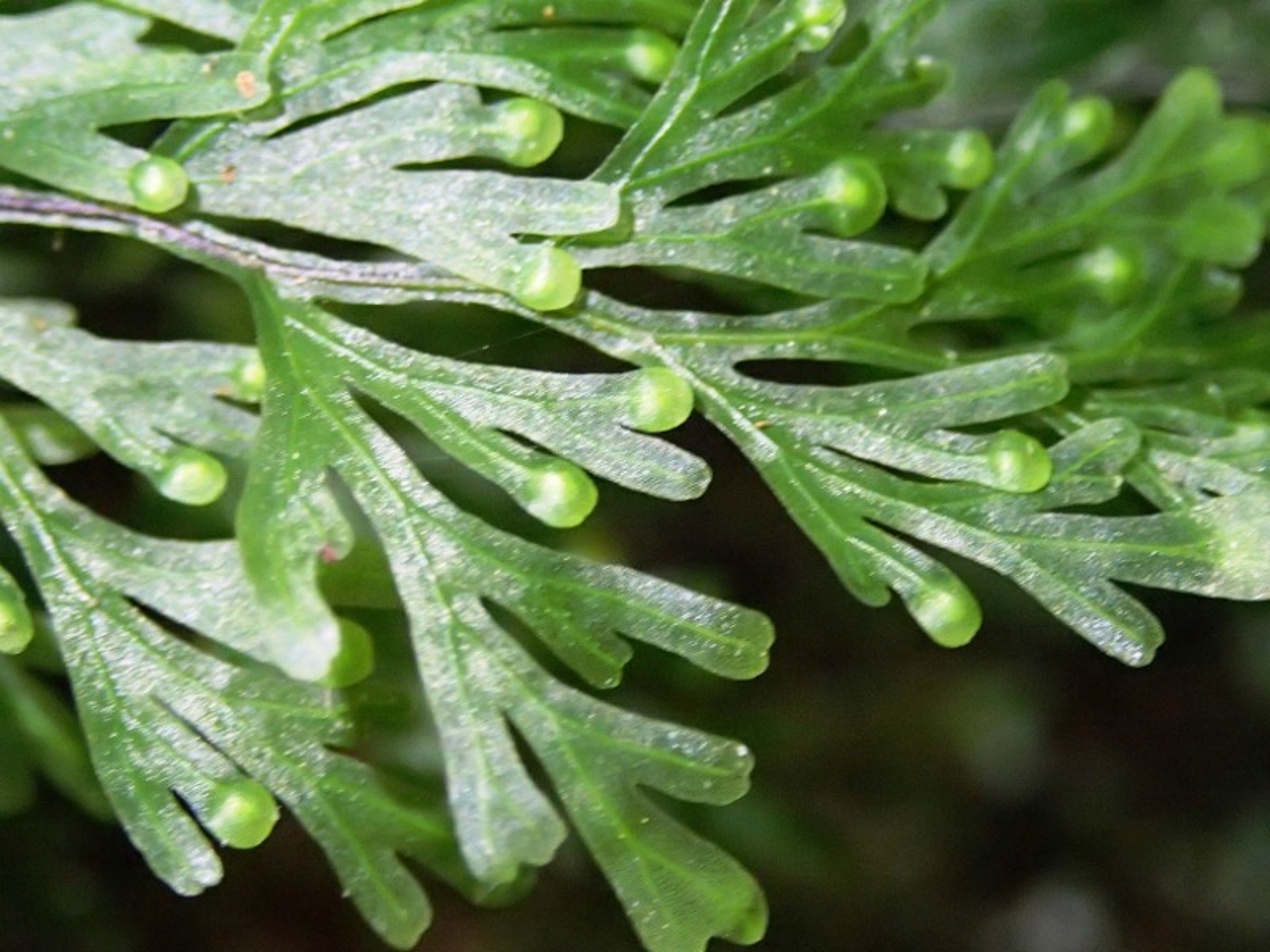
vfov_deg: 19.9
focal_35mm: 74
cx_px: 635
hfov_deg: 26.3
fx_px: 2715
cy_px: 476
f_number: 4.2
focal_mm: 13.47
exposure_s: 1/60
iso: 1600
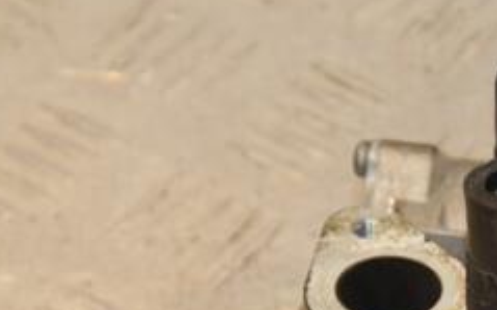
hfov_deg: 6.8
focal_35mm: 307
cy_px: 356
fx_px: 4155
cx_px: 532
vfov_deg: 4.3
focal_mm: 80
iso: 800
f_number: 7.1
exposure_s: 1/200
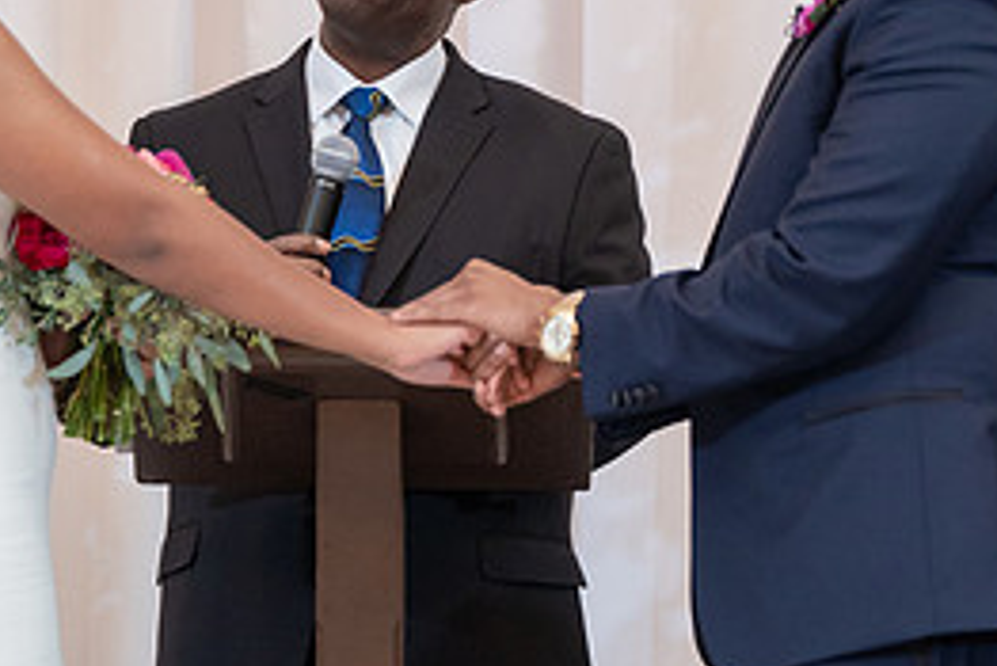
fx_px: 10141
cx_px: 554
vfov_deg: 3.8
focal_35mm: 366
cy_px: 33
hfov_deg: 5.6
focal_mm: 155
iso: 2000
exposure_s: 1/100
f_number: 4
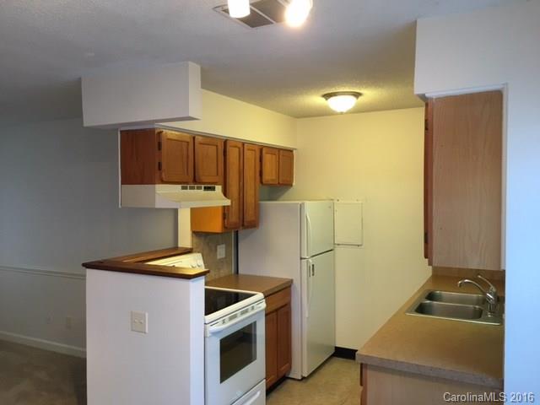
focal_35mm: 29
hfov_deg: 61.7
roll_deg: +0.1
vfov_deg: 48.2
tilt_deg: -1.2
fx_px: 452
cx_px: 270
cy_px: 202
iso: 64
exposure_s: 1/30
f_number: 2.2
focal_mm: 4.15
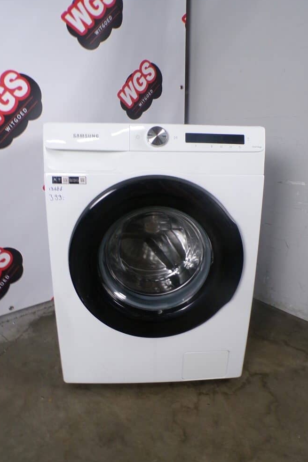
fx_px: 334
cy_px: 234
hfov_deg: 49.5
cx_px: 161
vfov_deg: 69.4
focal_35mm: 26
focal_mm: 4.3
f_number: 3
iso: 200
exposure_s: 1/25
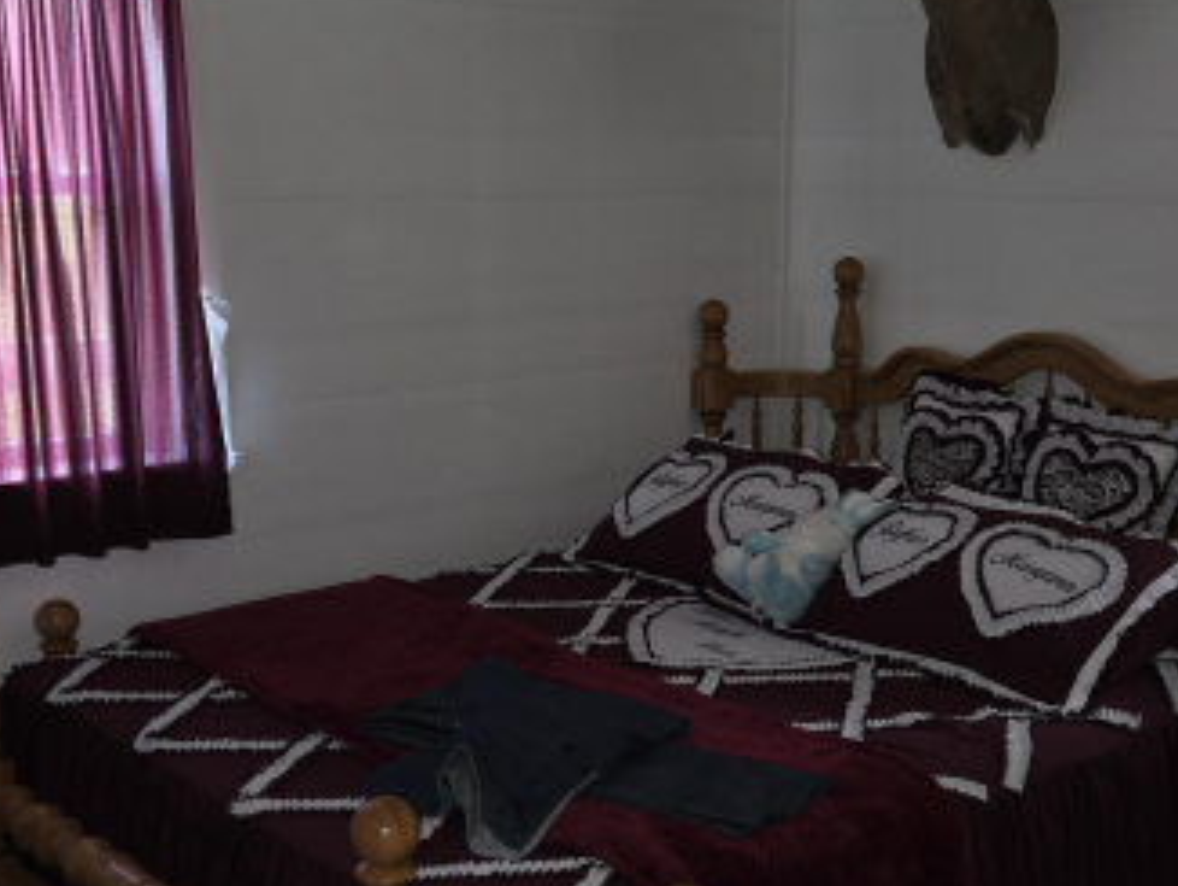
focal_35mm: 47
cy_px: 503
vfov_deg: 30.9
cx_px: 685
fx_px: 1601
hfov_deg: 40.3
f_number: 1.8
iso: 125
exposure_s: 1/20.6
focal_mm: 5.4
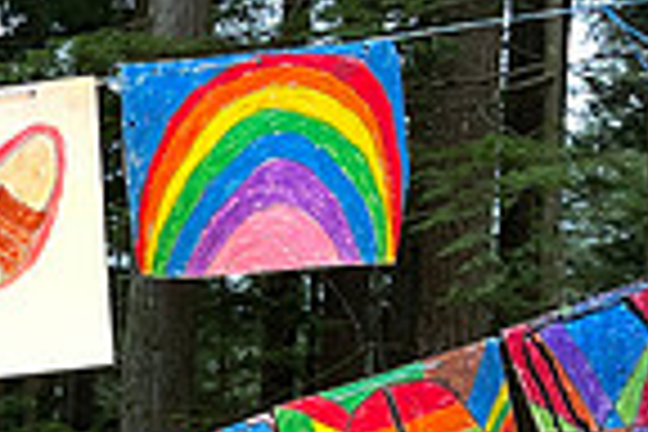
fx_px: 1962
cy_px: 718
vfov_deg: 11.8
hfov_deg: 16.2
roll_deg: -0.6
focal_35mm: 109
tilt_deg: -6.5
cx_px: -468
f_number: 1.6
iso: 80
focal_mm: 5.1
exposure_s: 1/60
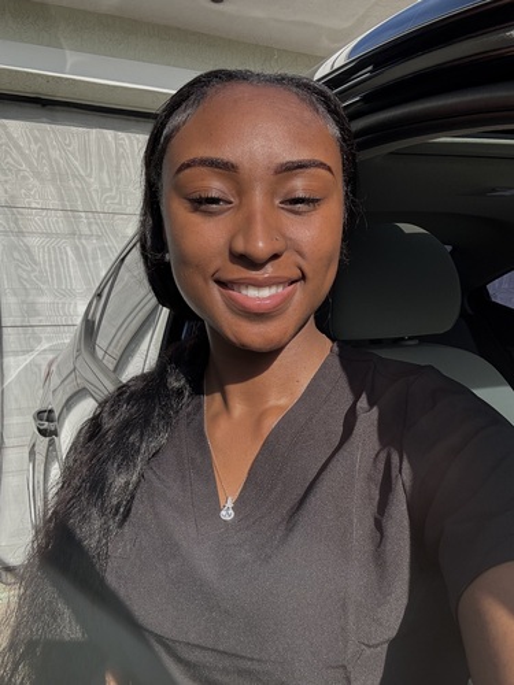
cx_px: 257
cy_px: 342
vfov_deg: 60.0
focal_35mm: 30
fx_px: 594
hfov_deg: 46.8
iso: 25
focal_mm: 2.69
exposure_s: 1/750
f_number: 1.9
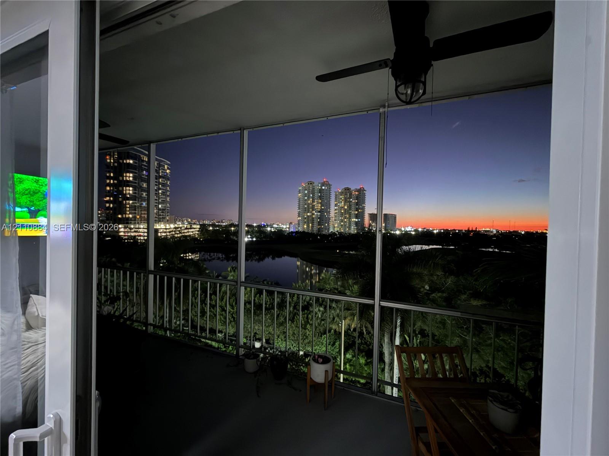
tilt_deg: -1.5
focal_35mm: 14
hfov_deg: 102.1
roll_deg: -1.2
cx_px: 304
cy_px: 228
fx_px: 246
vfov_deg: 85.7
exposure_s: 1/6
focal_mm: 2.22
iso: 1250
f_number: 2.2
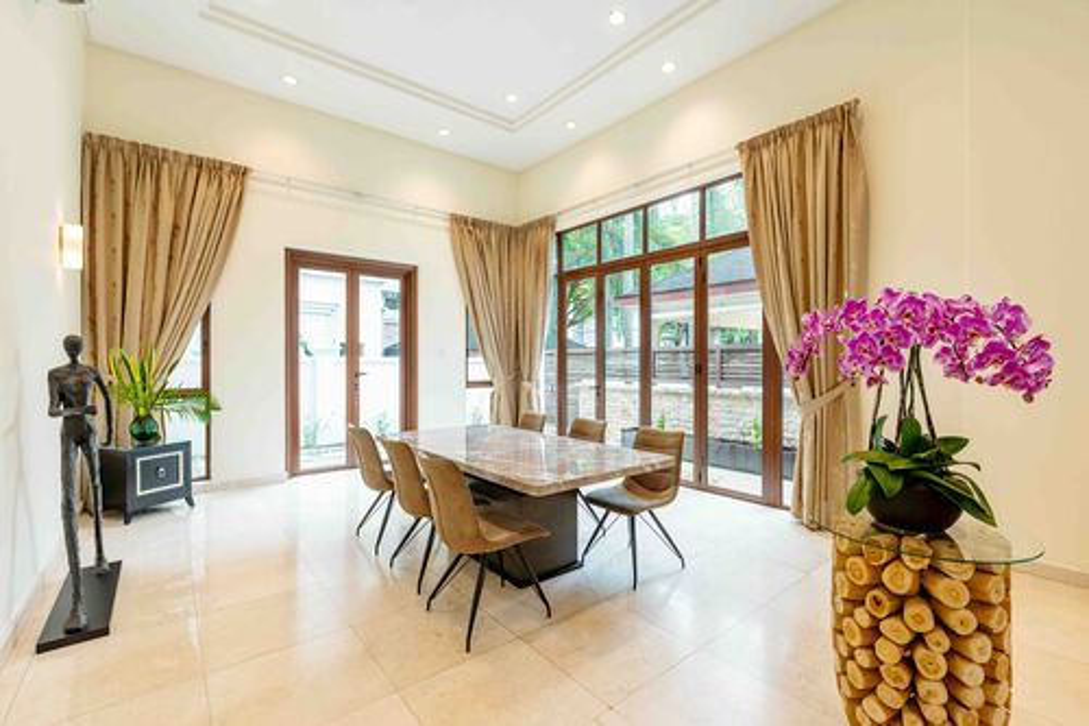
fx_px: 484
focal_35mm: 16
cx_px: 544
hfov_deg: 96.8
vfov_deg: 73.7
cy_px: 363
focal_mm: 16
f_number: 6.3
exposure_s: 1/200
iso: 1000
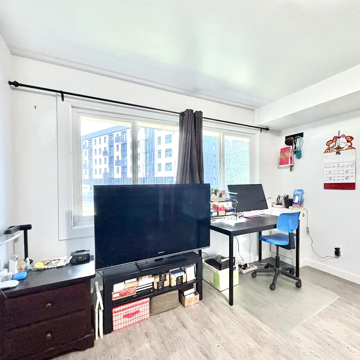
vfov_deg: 84.0
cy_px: 182
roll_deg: +0.9
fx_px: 200
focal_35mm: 17
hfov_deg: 83.4
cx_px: 206
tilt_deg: +0.7
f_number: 2.2
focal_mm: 2.22
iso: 640
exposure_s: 1/60
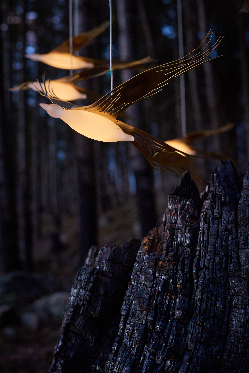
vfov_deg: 39.6
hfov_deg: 27.0
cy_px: 186
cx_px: 124
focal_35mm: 50
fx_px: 518
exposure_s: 1/200
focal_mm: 50
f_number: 4.5
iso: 400
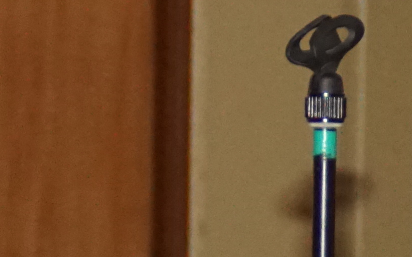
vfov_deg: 1.4
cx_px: 53
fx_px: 10687
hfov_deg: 2.2
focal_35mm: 952
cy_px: 180
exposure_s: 1/60
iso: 1600
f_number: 5.6
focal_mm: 85
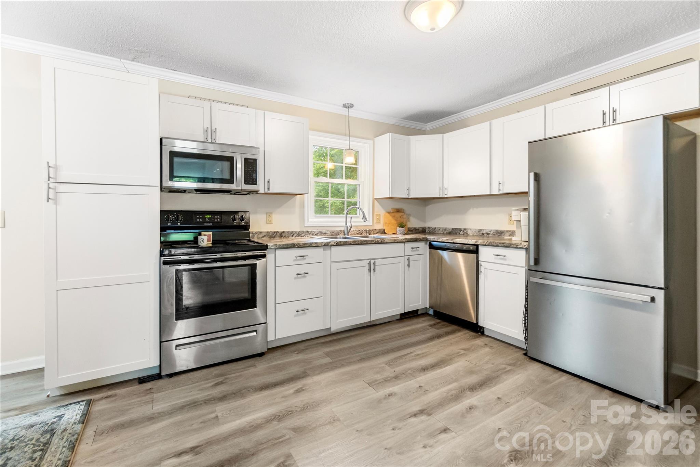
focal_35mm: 15
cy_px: 234
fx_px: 292
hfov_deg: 100.4
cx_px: 350
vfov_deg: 77.3
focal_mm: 10
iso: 1000
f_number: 4.5
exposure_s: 1/30
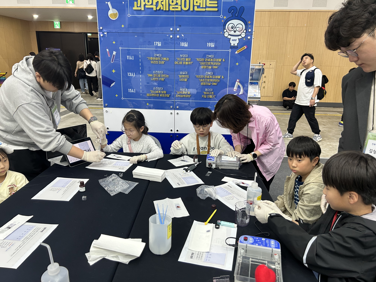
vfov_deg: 53.1
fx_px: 282
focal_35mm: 26
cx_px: 188
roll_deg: -0.8
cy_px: 141
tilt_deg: -16.1
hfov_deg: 67.3
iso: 125
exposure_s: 1/120
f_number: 1.5
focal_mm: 5.7
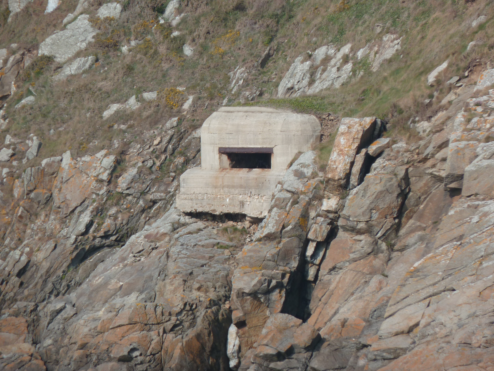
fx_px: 4281
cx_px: 247
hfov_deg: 6.6
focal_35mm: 300
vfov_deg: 5.0
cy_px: 186
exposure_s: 1/400
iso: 80
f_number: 4.9
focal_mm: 49.2
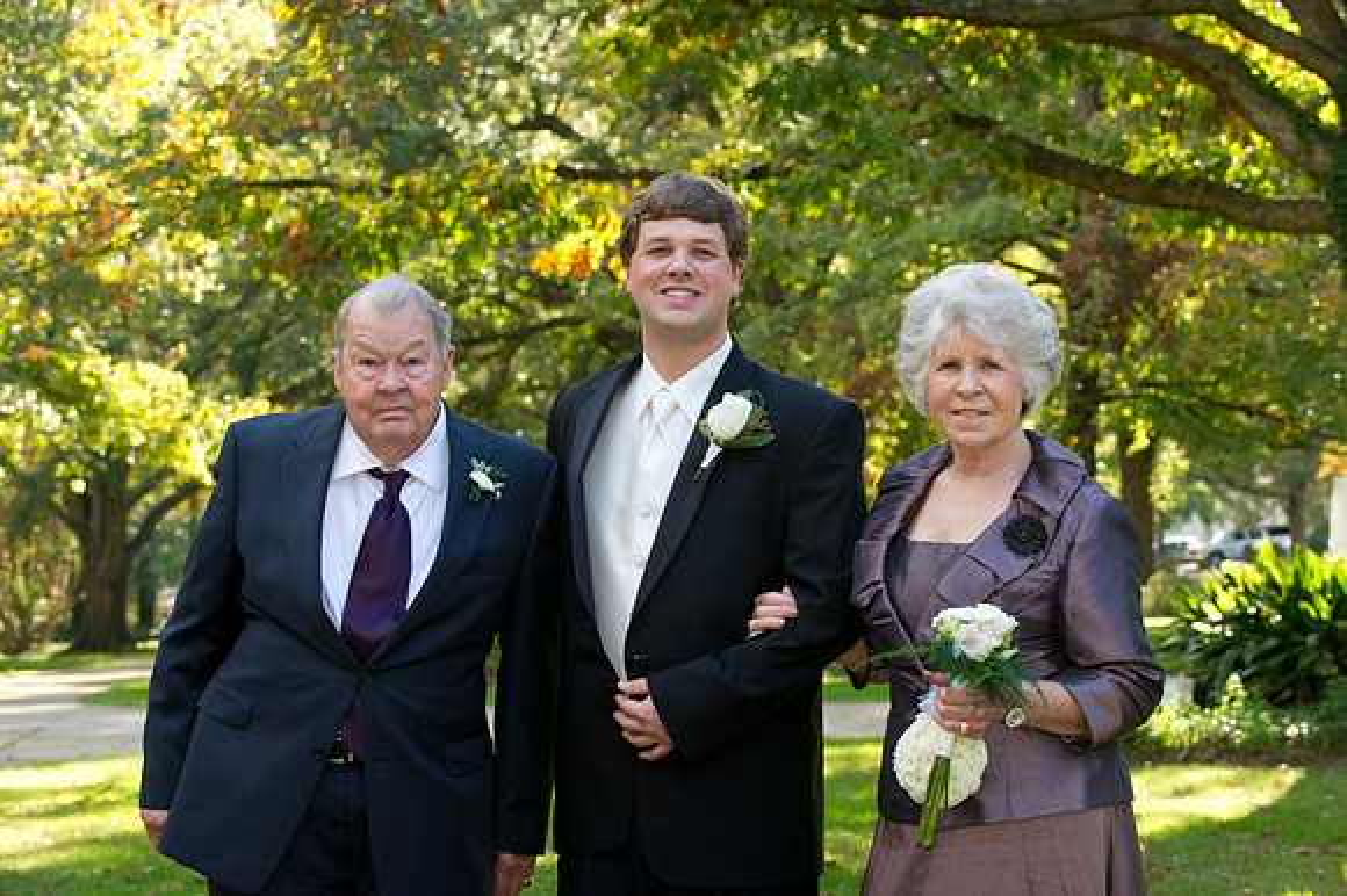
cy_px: 448
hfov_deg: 24.8
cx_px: 674
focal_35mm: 82
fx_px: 3066
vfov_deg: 16.6
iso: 500
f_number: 5.6
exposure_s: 1/125
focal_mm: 82
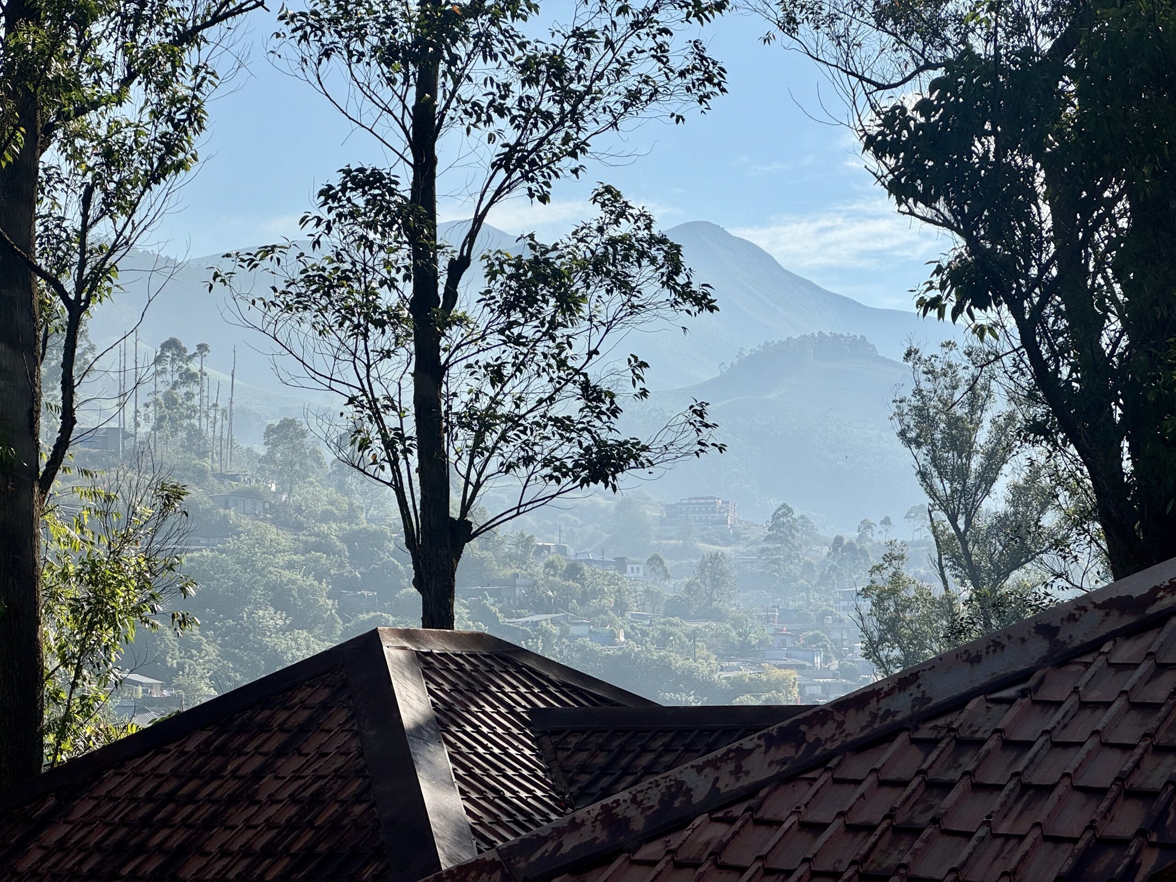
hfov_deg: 25.3
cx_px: 588
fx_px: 2616
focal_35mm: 77
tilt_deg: +5.9
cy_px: 441
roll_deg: +0.8
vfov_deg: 19.1
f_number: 2.8
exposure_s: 1/1357
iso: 25
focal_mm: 9
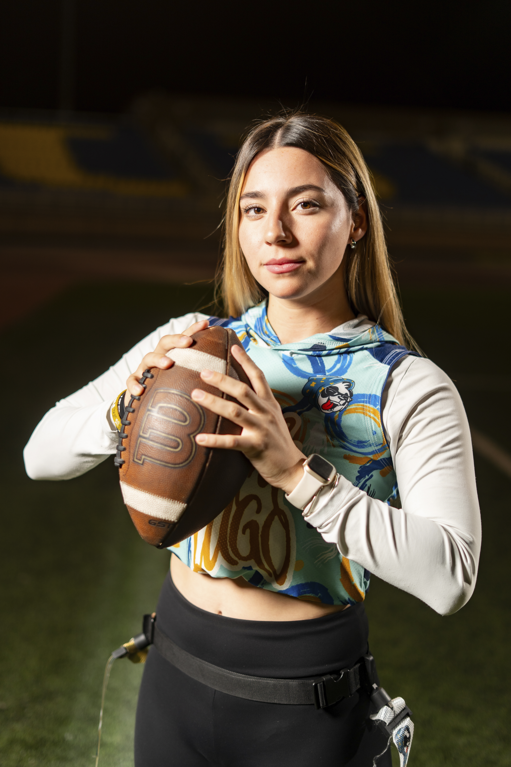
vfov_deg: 39.6
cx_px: 256
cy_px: 384
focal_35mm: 50
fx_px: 1065
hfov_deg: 27.0
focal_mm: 50
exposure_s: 1/500
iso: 200
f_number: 2
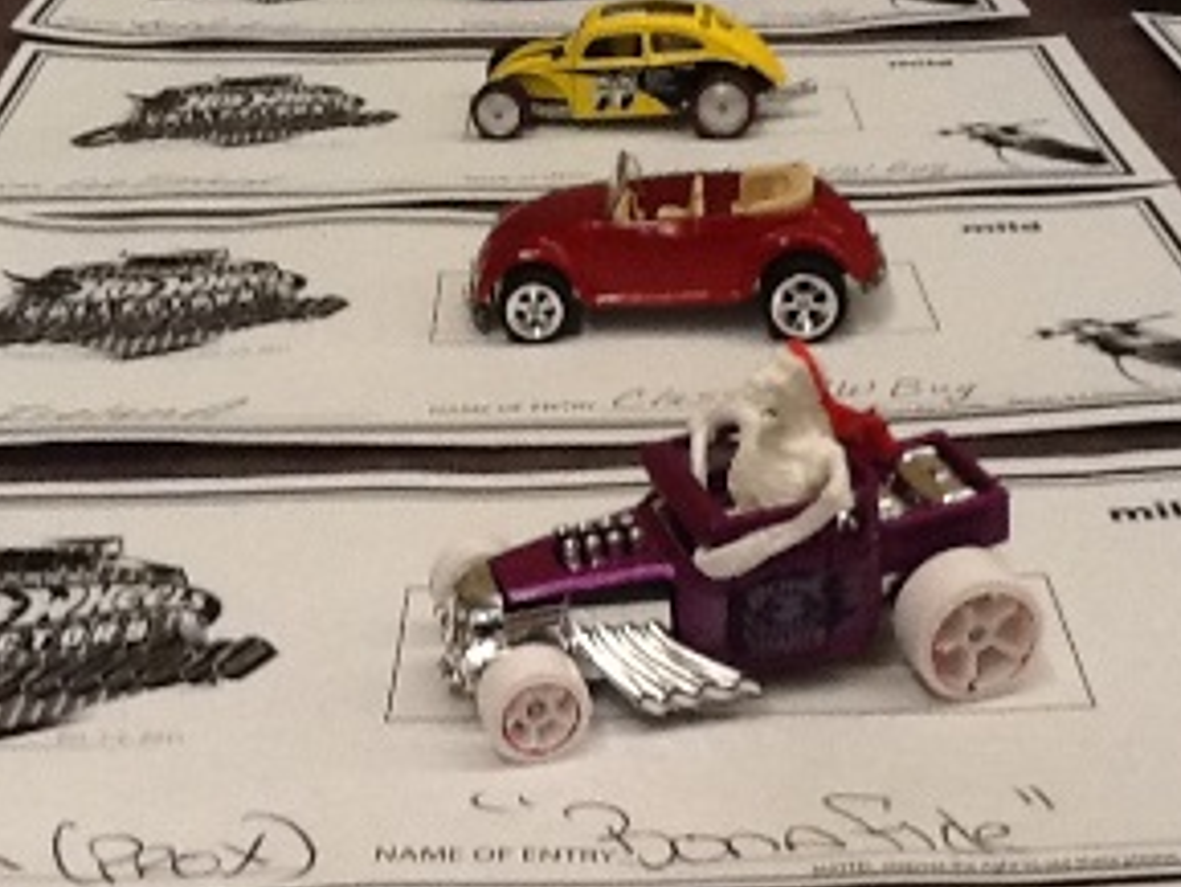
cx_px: 762
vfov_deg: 21.3
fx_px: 2355
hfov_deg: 28.0
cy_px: 302
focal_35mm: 69
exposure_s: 1/30
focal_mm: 2.03
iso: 80
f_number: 2.4
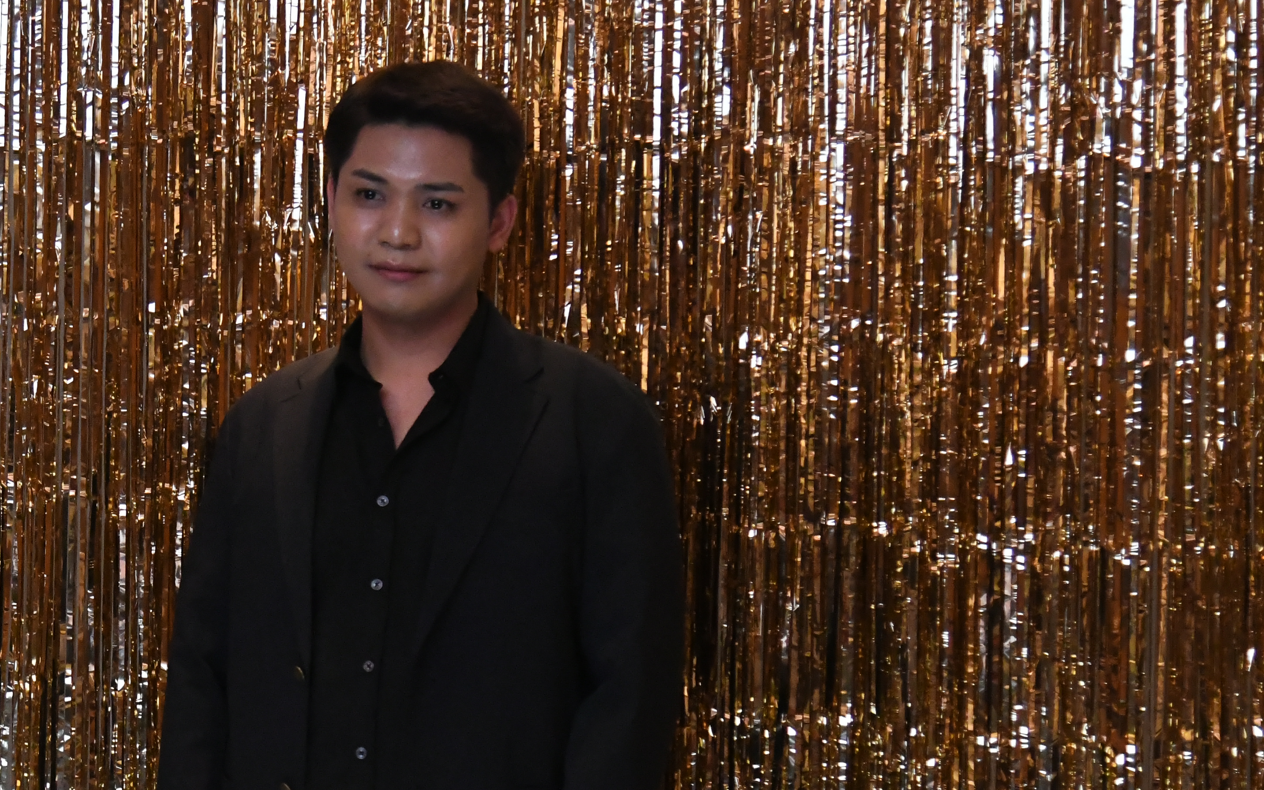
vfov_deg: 11.6
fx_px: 3893
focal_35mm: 113
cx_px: 234
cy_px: 540
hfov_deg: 18.3
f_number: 4
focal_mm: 52
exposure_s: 1/400
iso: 8000
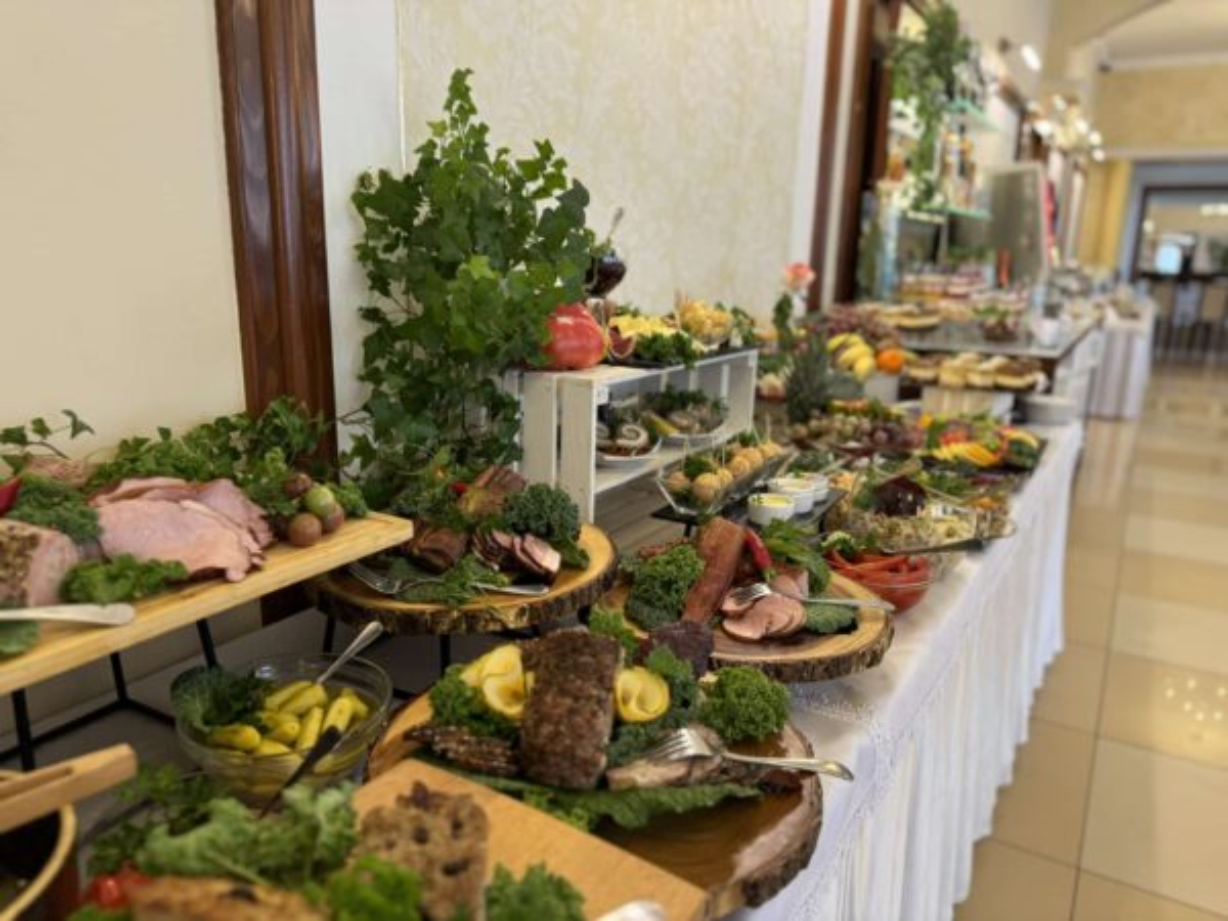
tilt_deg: -13.9
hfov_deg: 71.6
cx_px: 614
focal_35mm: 24
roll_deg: +0.3
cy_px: 460
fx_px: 851
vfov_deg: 56.8
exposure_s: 1/50
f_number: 1.78
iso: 200
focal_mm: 6.86
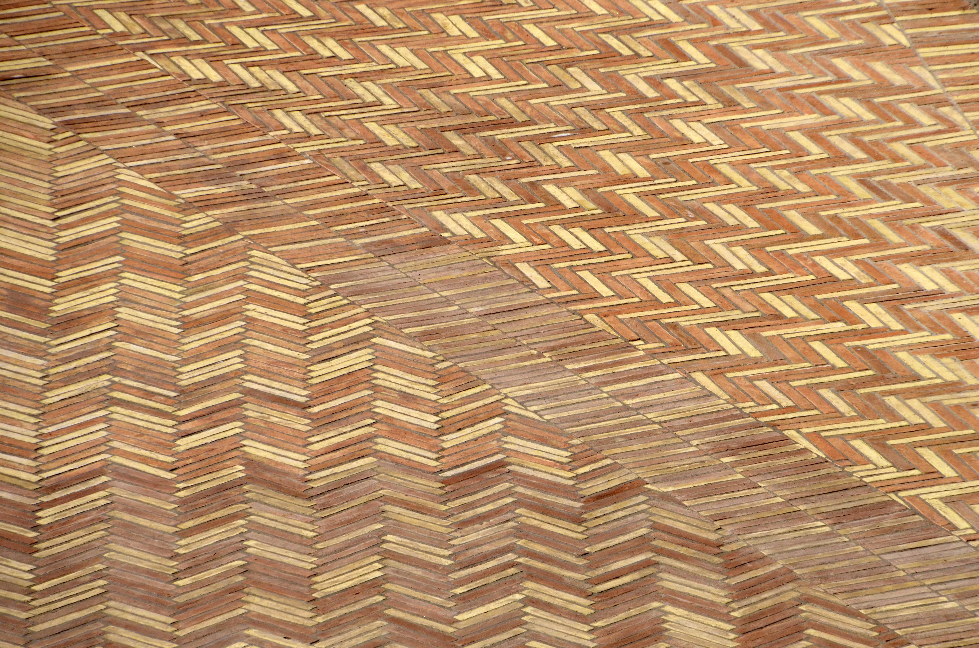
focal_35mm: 405
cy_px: 324
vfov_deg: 3.4
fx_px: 10991
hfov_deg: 5.1
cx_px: 490
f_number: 13
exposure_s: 1/4000
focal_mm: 270
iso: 1600
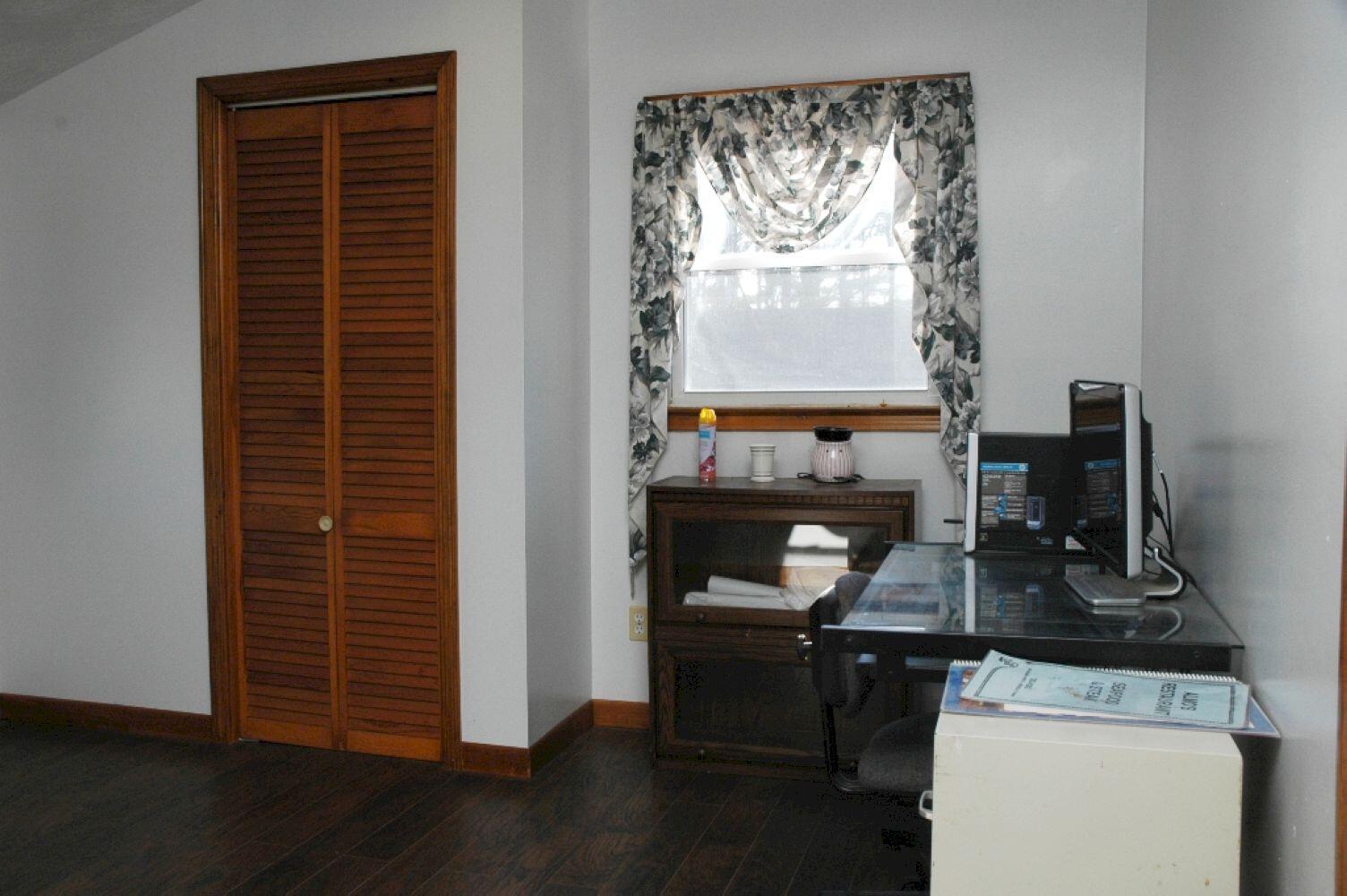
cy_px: 448
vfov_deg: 39.9
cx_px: 674
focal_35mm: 33
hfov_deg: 57.3
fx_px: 1234
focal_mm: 22
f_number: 8
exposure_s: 1/125
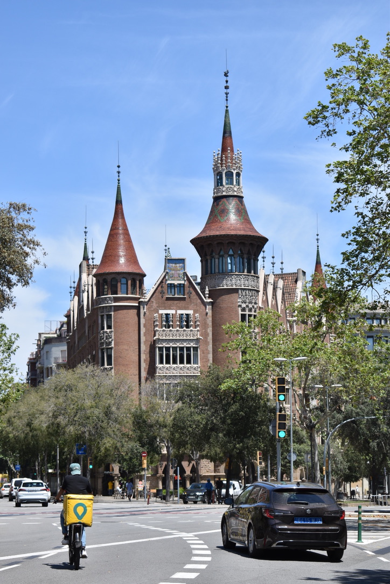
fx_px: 1341
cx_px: 195
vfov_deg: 24.6
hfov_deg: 16.6
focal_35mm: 82
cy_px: 292
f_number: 6.3
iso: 100
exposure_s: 1/400
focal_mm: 55
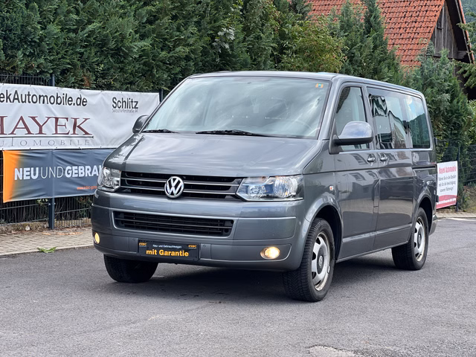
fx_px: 1059
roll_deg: -1.5
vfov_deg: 19.1
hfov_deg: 25.3
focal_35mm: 77
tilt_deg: -3.9
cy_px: 178
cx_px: 238
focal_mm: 9
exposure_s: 1/177
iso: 25
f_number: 2.8
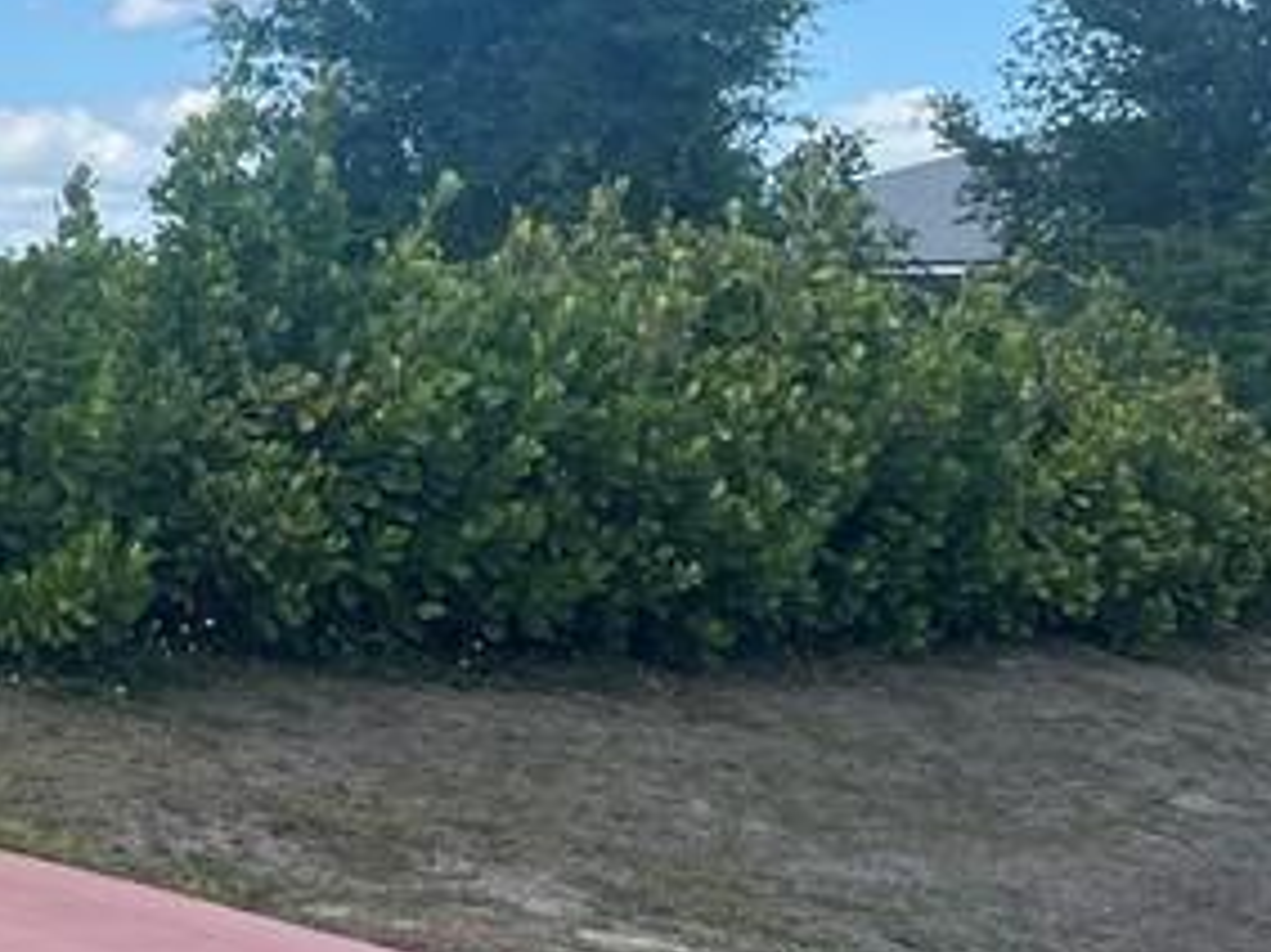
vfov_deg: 15.7
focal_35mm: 94
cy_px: 548
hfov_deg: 17.4
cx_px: -943
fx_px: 3450
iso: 50
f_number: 1.6
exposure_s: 1/2899
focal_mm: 5.1
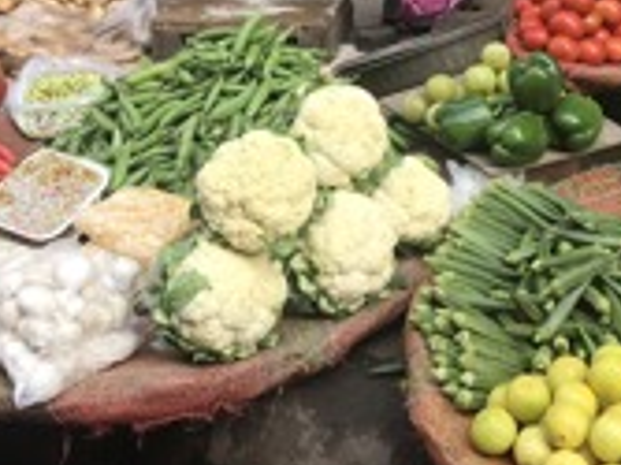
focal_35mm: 67
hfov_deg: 28.8
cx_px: 409
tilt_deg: -16.1
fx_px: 1201
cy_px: 11
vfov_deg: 21.2
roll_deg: -0.4
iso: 20
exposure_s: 1/287
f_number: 1.8
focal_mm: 3.99
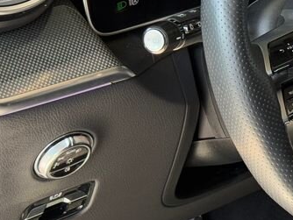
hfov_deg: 12.8
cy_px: -28
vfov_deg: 10.0
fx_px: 1245
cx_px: 432
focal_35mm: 147
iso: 125
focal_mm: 6.76
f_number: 1.78
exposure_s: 1/122
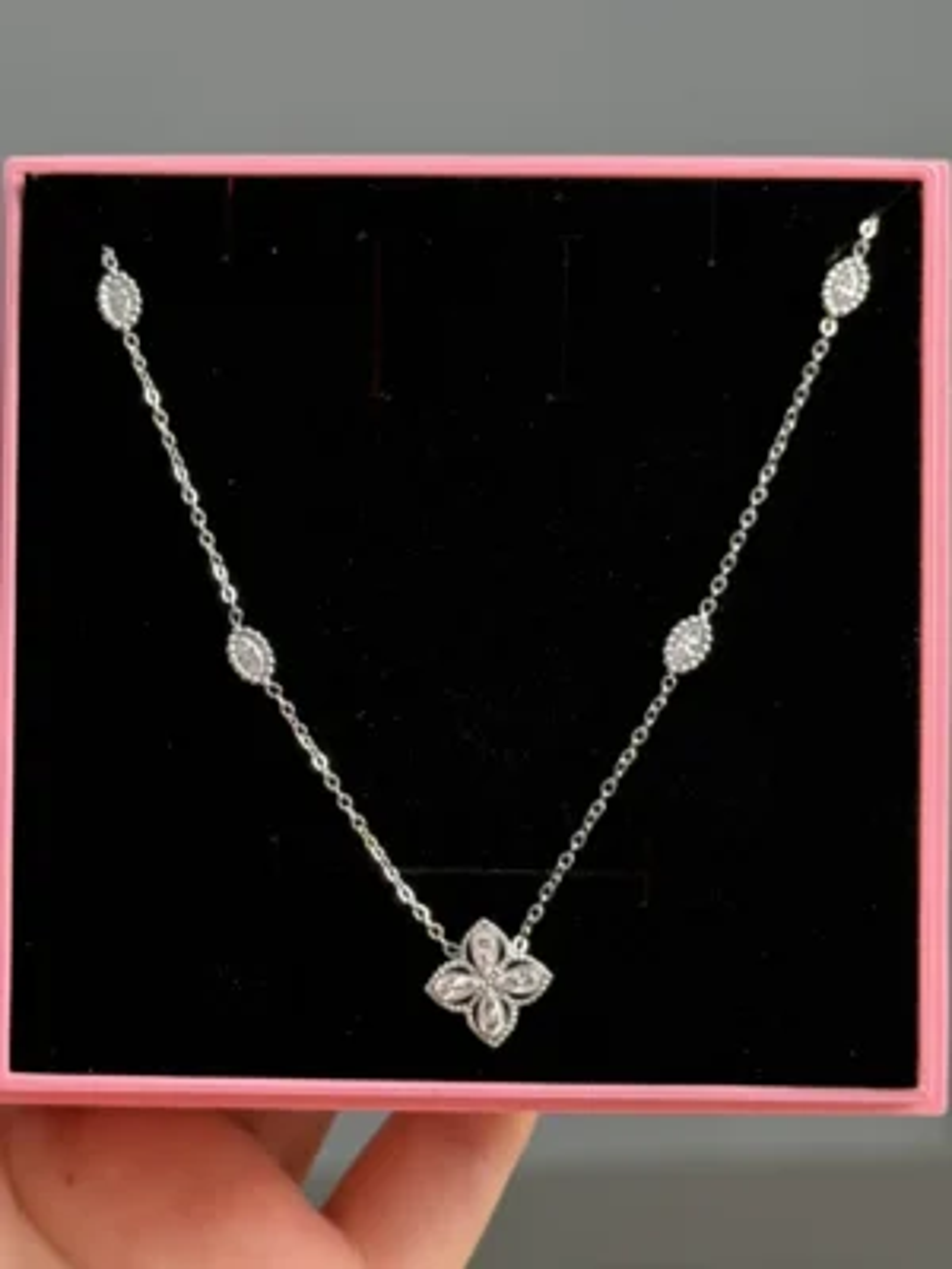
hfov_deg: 30.3
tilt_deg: -14.7
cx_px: 476
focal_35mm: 48
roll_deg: +0.3
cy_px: 634
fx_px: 1760
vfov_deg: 39.7
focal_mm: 6.76
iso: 64
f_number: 1.78
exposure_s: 1/197
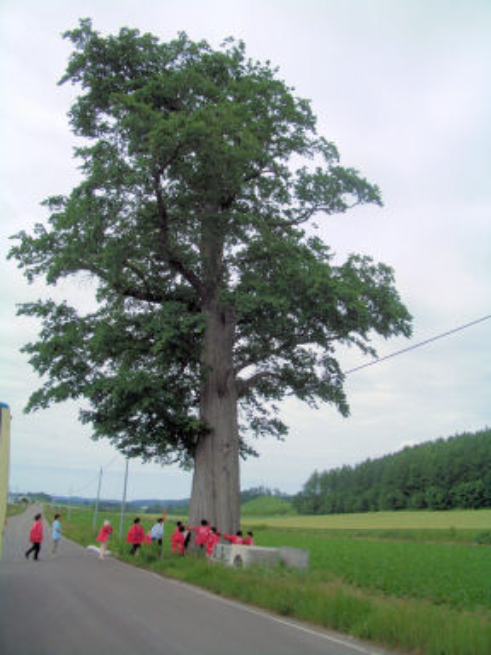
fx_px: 662
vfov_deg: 52.6
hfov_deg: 40.7
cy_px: 328
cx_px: 246
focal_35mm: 35
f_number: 4.3
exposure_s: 1/800
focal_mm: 5.8
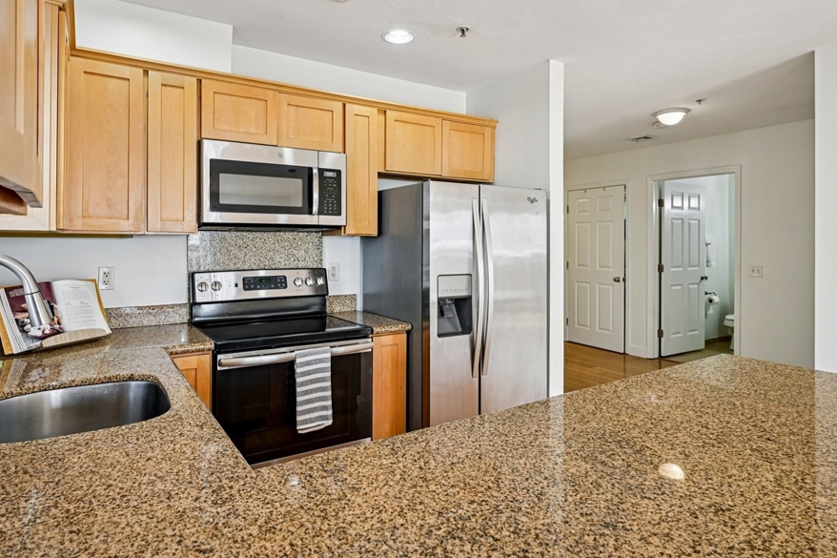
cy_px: 241
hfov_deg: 81.2
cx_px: 413
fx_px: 488
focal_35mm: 21
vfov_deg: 59.2
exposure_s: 1/30
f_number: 8
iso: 400
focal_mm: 18
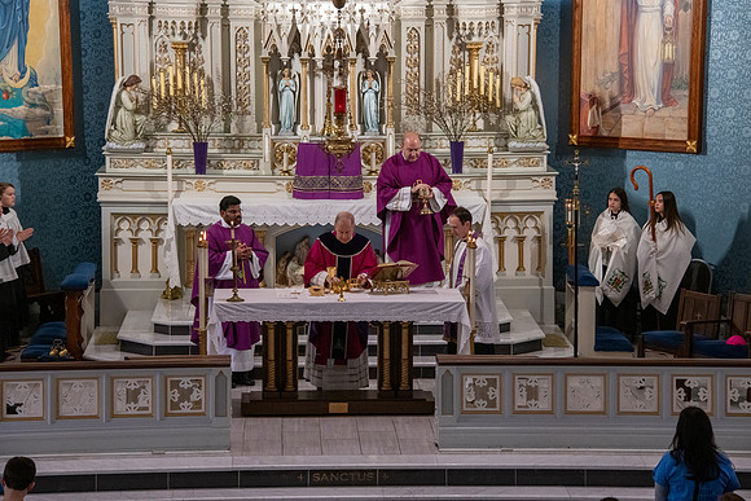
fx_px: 2546
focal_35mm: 122
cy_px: 250
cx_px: 376
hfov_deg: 16.8
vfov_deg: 11.2
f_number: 9
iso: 4000
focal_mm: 122
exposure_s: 1/100
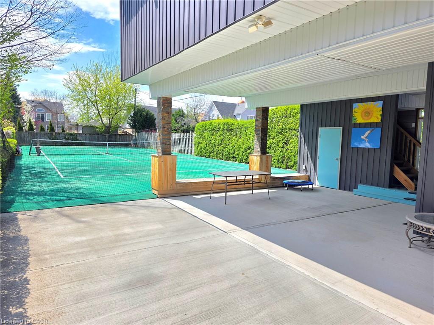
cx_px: 217
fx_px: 288
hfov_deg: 74.0
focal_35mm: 23
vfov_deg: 58.8
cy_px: 162
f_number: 1.7
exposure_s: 1/5000
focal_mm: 6.3
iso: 80
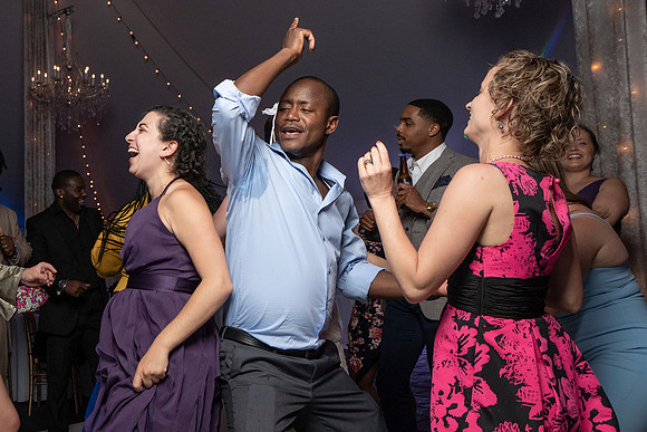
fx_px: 751
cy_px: 193
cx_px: 149
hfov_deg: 44.8
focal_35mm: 42
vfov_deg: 32.0
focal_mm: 27
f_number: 5.6
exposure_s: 1/200
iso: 1600
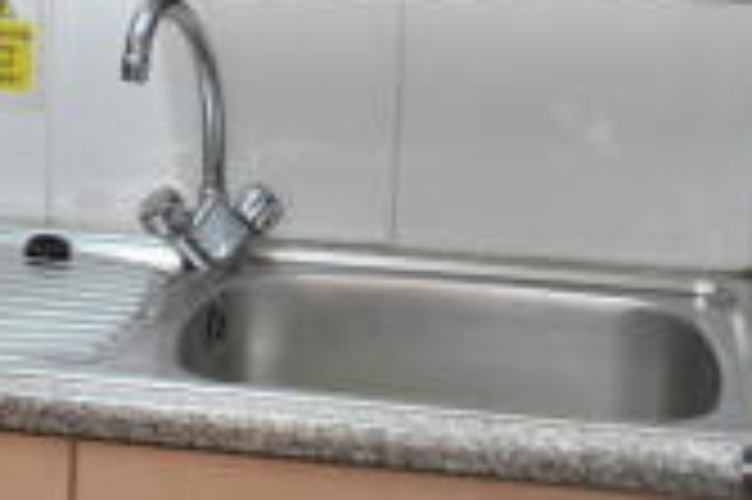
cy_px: 7
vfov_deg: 11.3
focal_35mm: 120
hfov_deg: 16.0
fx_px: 2504
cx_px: -288
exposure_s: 1/30
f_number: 4.5
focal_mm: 28
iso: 400
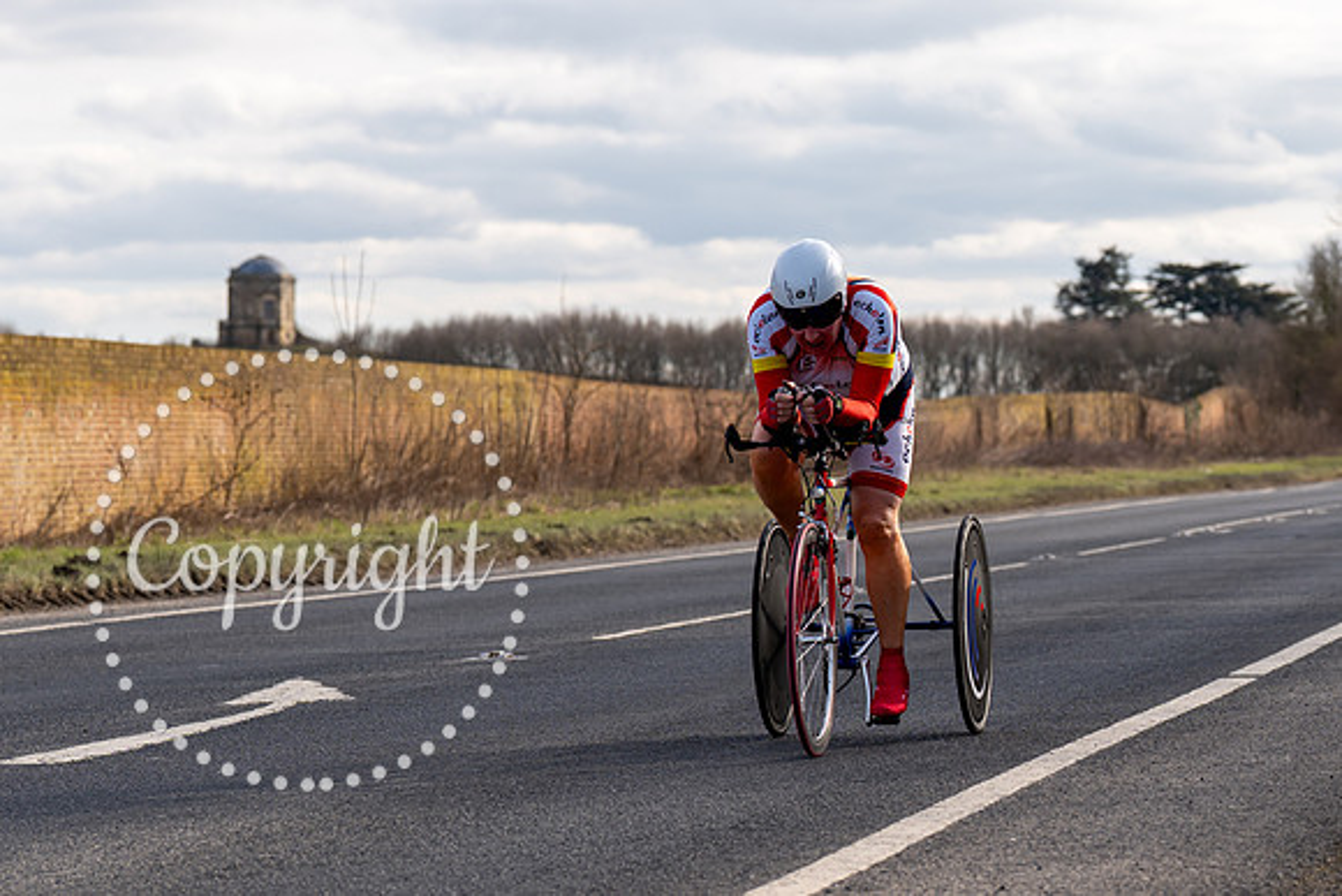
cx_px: 878
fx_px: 4654
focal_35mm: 125
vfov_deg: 11.0
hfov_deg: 16.4
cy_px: 411
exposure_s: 1/800
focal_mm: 79
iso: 125
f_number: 4
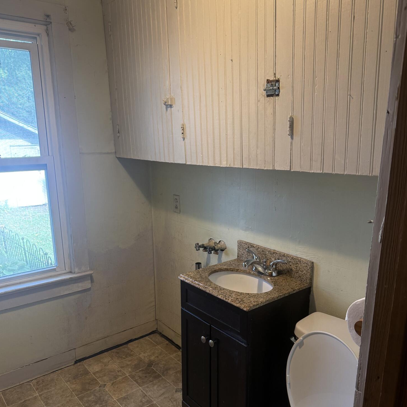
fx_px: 386
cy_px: 238
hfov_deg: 55.6
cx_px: 206
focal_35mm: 29
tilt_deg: -15.1
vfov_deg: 55.3
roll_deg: +0.1
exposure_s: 1/85
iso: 200
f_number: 1.78
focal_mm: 6.76
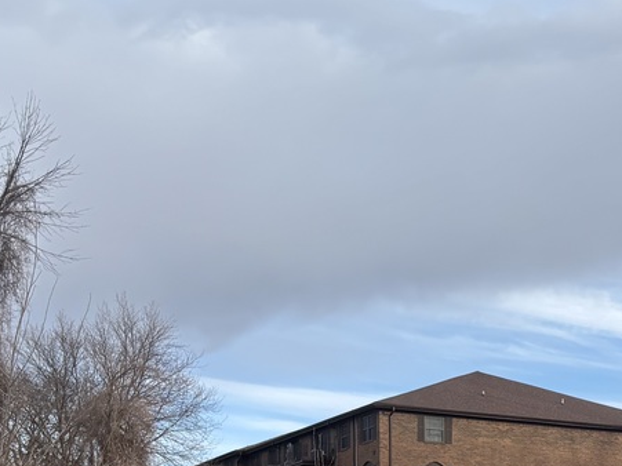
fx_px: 1491
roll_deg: -0.1
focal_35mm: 83
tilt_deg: +0.2
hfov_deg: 21.8
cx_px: 753
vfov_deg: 16.8
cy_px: 589
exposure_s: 1/1437
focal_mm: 5.96
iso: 50
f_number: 1.6
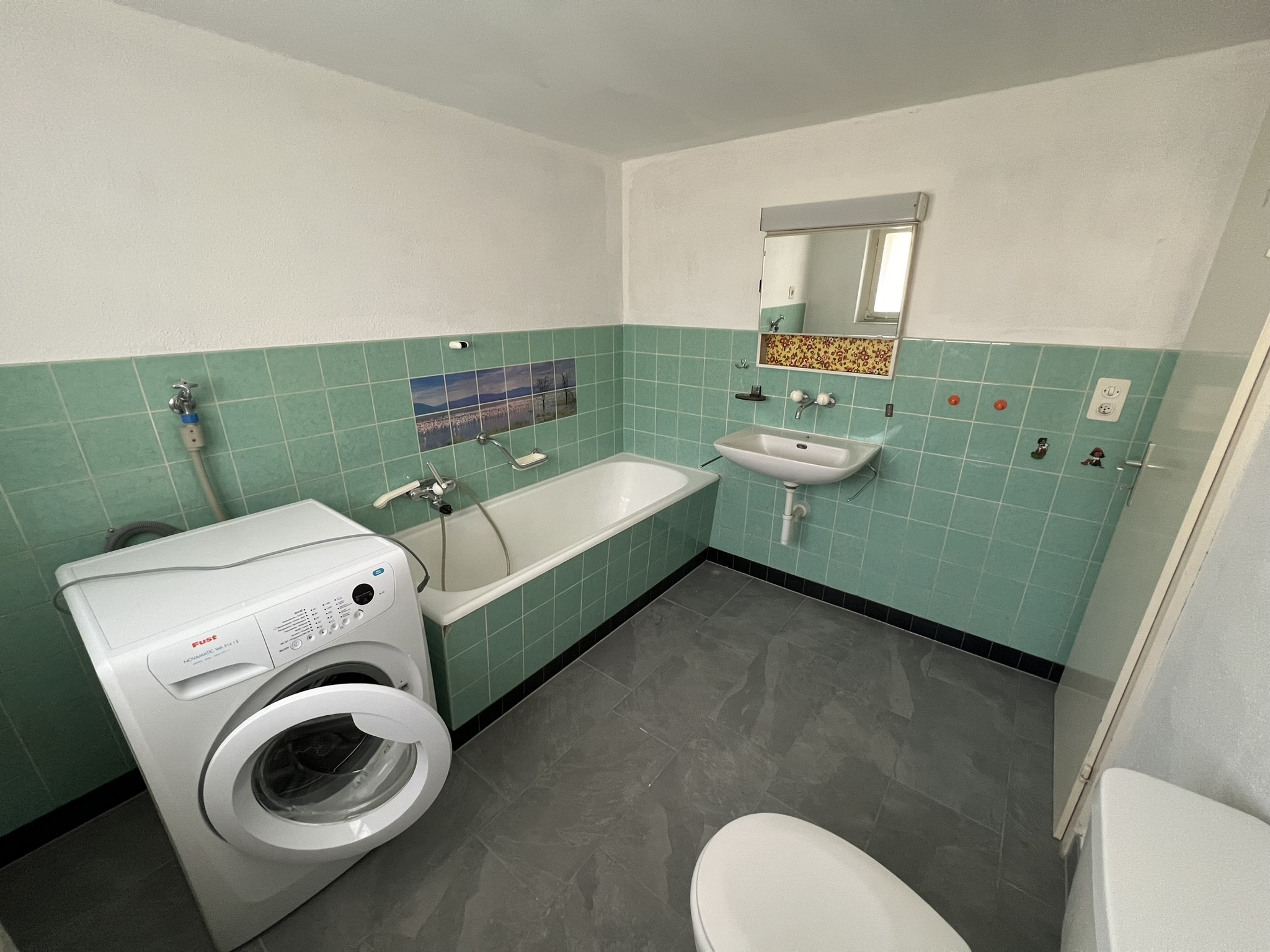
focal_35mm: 13
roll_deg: -0.1
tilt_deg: -20.0
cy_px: 476
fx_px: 477
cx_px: 635
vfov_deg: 89.9
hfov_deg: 106.2
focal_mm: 1.57
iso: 250
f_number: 1.8
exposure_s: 1/60
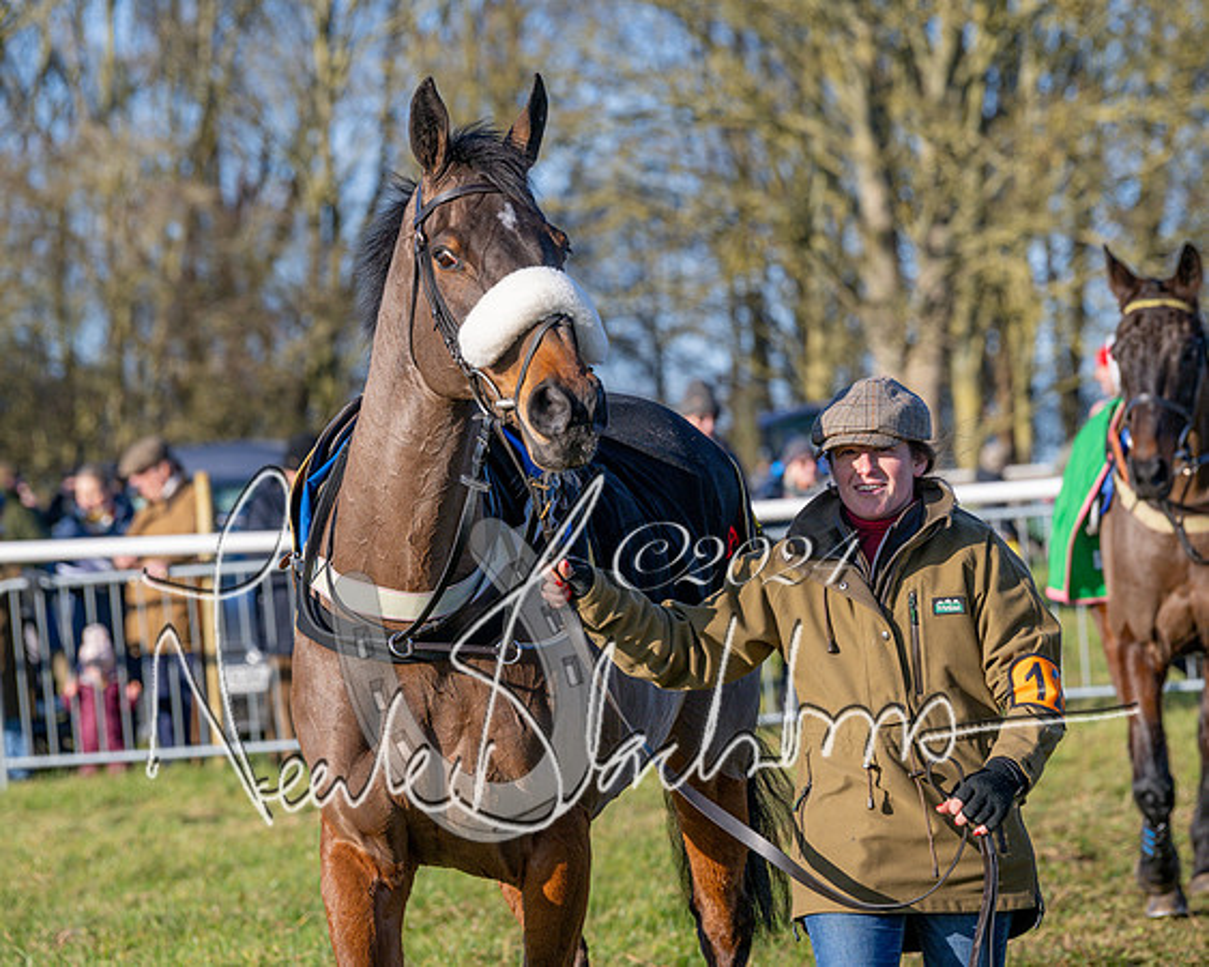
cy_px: 464
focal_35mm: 187
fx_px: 6678
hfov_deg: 10.3
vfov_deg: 8.3
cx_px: 669
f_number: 5
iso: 400
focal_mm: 150
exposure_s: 1/1250
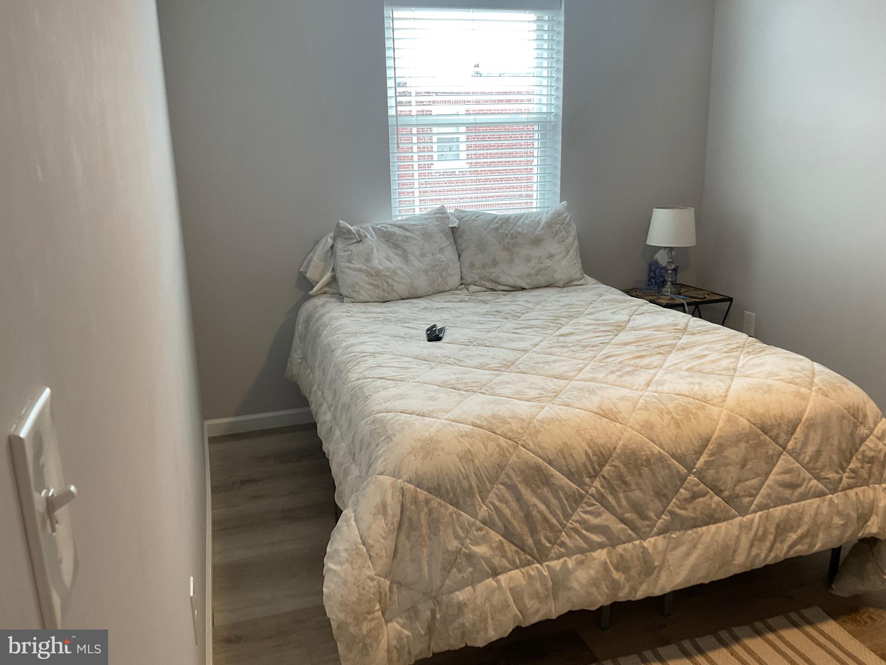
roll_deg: -0.6
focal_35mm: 29
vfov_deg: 48.2
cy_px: 332
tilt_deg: -12.2
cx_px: 443
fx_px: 742
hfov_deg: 61.7
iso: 50
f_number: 1.8
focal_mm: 3
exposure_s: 1/60
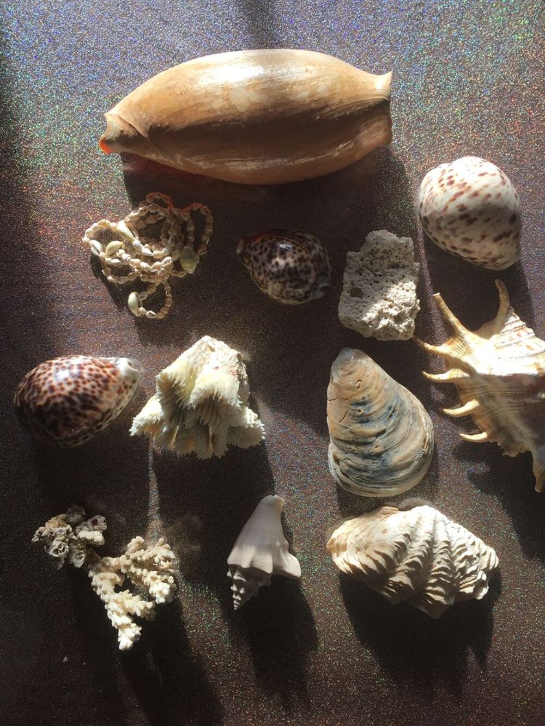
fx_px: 609
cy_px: 363
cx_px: 272
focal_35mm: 29
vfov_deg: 61.7
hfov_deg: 48.2
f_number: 2.2
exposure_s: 1/335
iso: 32
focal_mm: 4.15
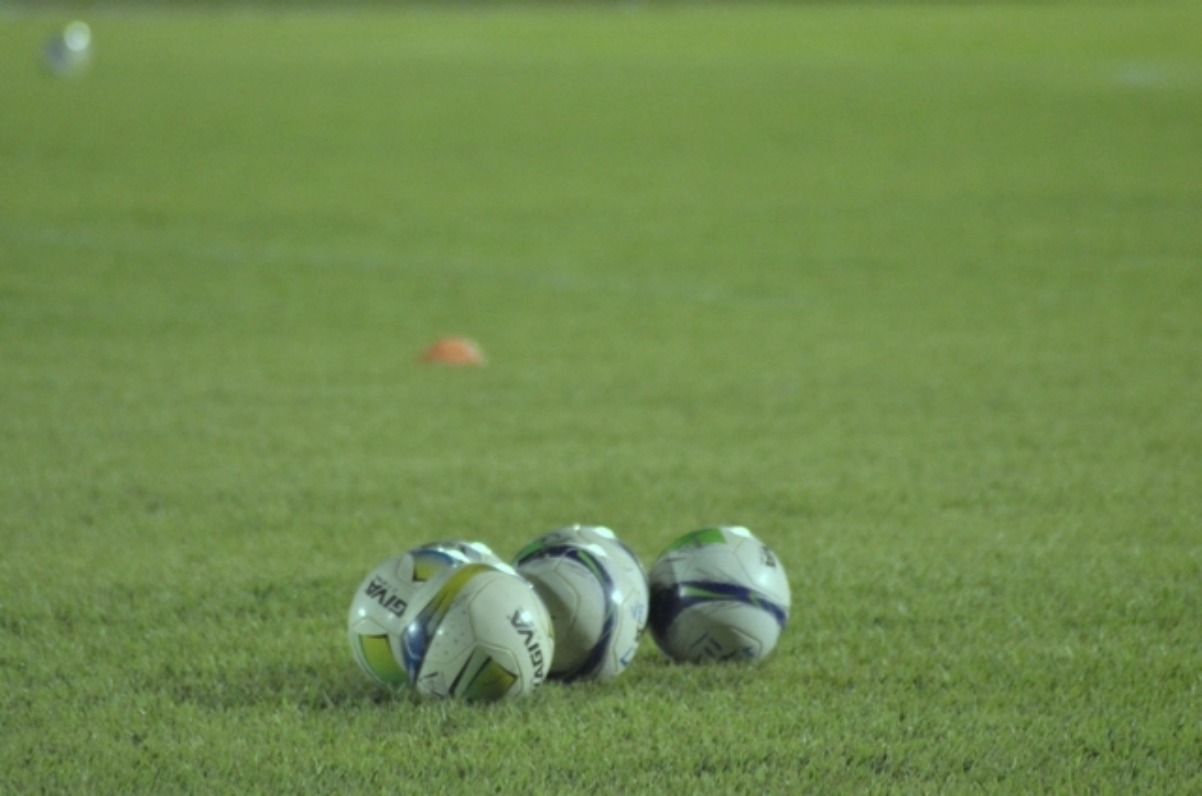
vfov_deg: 3.0
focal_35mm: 450
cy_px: 398
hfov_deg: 4.6
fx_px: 14995
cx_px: 601
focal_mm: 300
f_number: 5.6
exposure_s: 1/100
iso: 3200
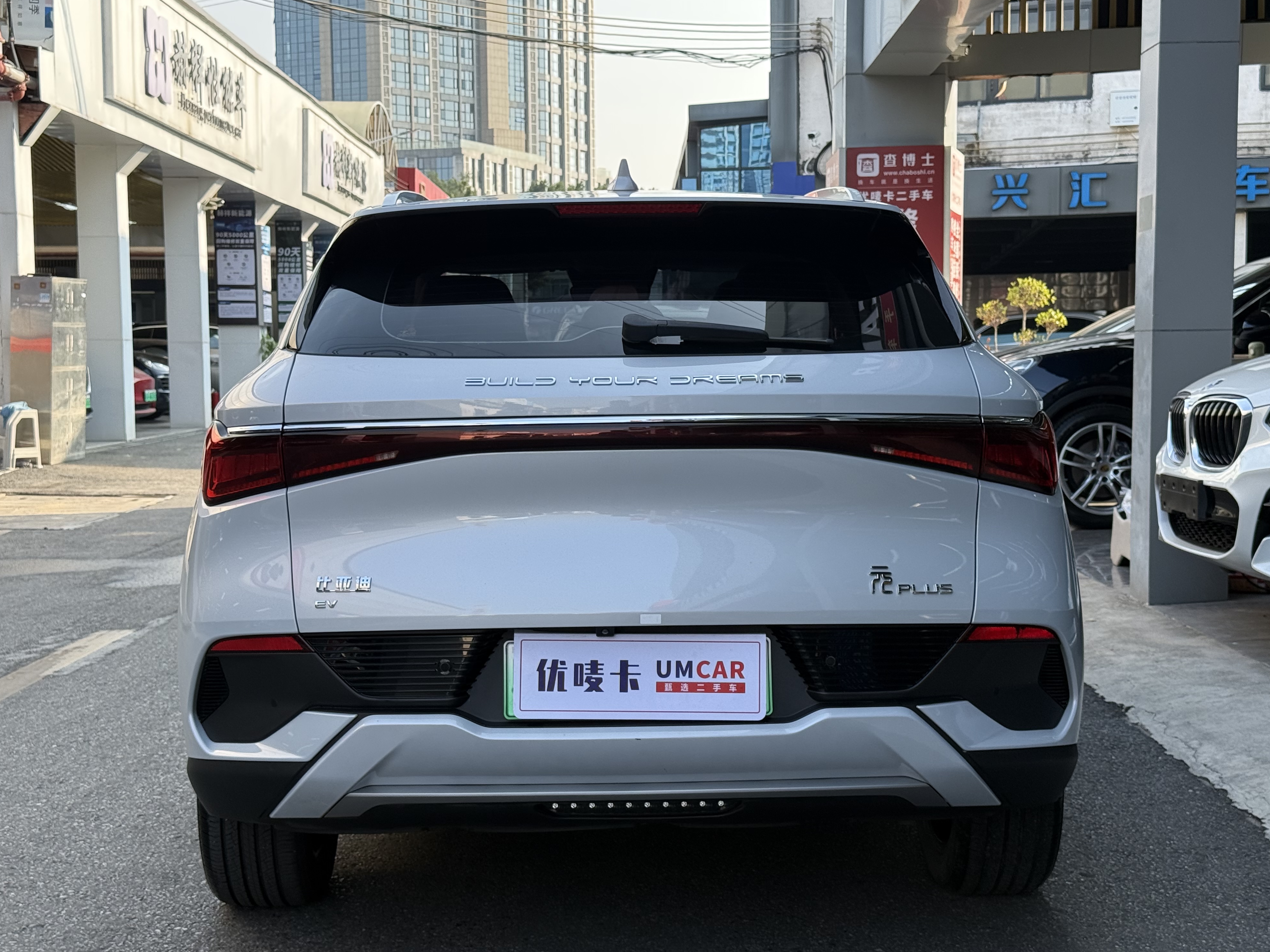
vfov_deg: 29.7
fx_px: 1798
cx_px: 641
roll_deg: +0.0
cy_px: 476
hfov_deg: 38.9
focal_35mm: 49
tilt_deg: -3.6
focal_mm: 6.76
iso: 64
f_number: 1.78
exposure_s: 1/865
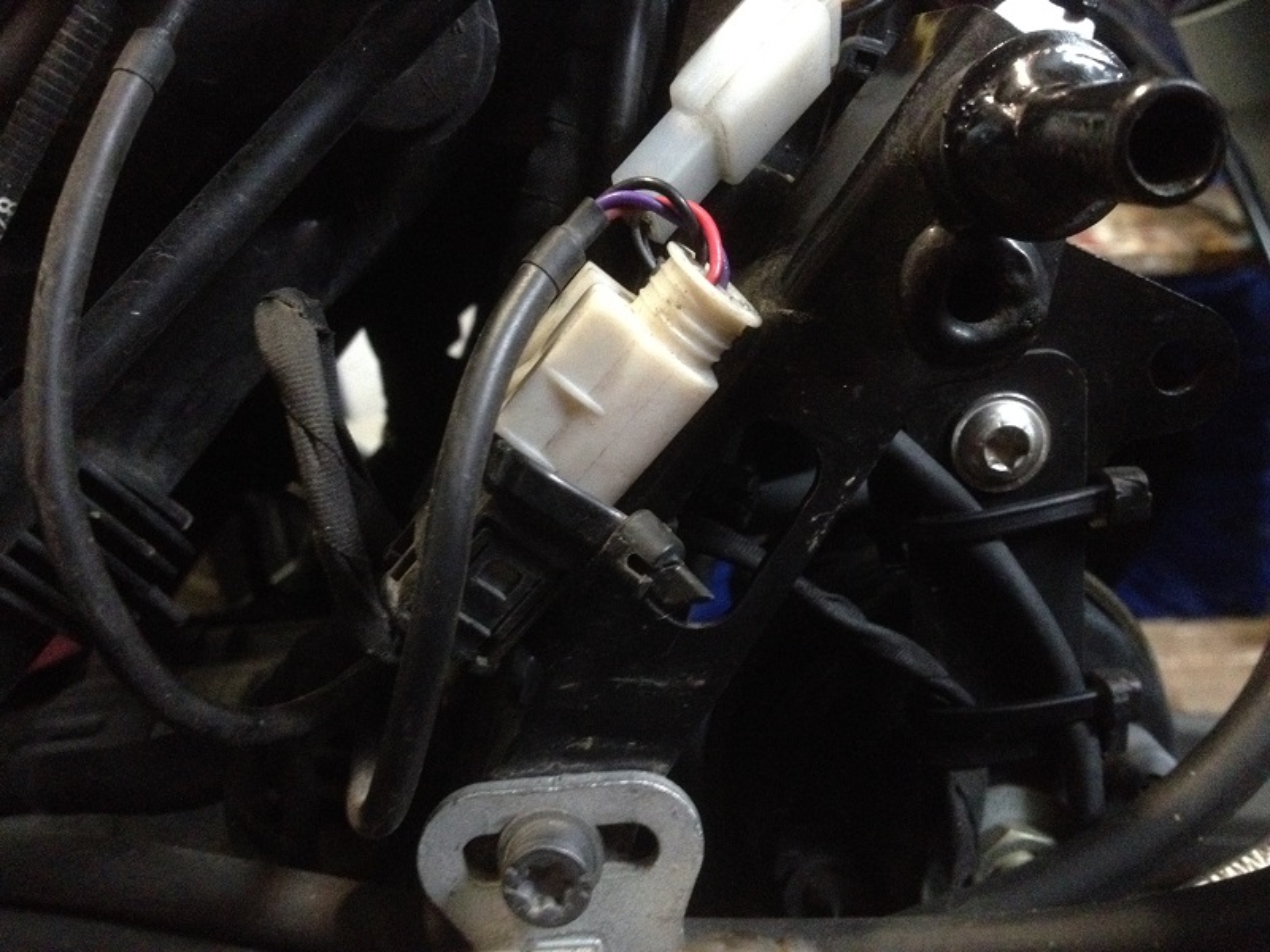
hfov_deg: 52.6
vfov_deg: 40.7
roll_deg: +2.7
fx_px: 1284
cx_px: 635
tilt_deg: -14.6
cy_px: 476
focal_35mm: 35
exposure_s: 1/15
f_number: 2.4
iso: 800
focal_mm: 4.28
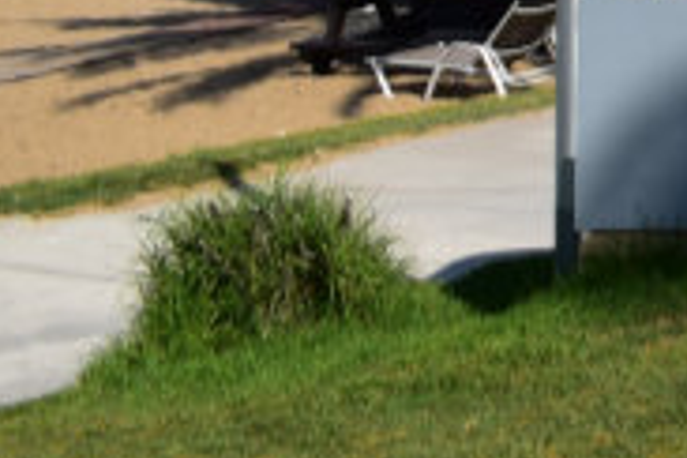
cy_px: -666
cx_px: 1577
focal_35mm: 151
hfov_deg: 11.5
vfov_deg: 8.3
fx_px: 2881
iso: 220
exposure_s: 1/500
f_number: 11
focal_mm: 18
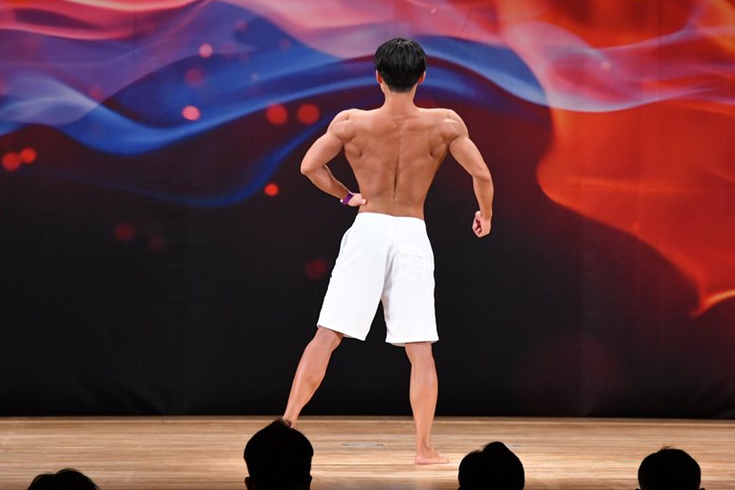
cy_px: 244
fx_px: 4940
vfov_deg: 5.7
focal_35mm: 242
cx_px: 368
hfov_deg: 8.5
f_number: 5.6
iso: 3200
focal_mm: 160
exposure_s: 1/400
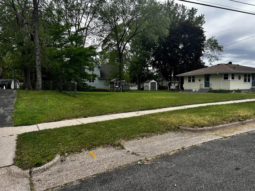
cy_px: 96
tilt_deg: -3.6
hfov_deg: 67.3
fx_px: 192
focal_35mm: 26
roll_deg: +1.6
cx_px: 128
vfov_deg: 53.1
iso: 50
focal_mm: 5.7
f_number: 1.5
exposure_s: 1/1038
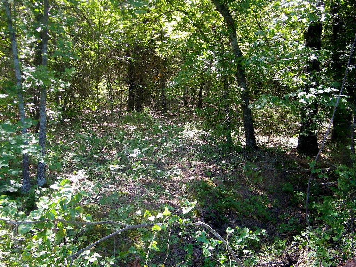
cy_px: 134
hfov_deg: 42.1
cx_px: 178
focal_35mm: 45
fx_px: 463
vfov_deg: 32.2
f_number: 3.9
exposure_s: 1/60
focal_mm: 8.1
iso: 80
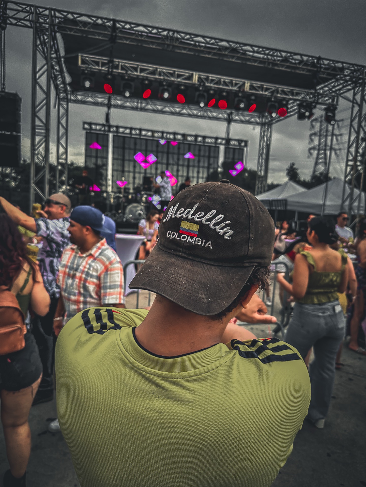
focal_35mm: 24
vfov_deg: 71.6
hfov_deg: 56.8
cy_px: 244
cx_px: 183
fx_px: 338
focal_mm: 6.86
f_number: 1.8
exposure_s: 1/730
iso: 80
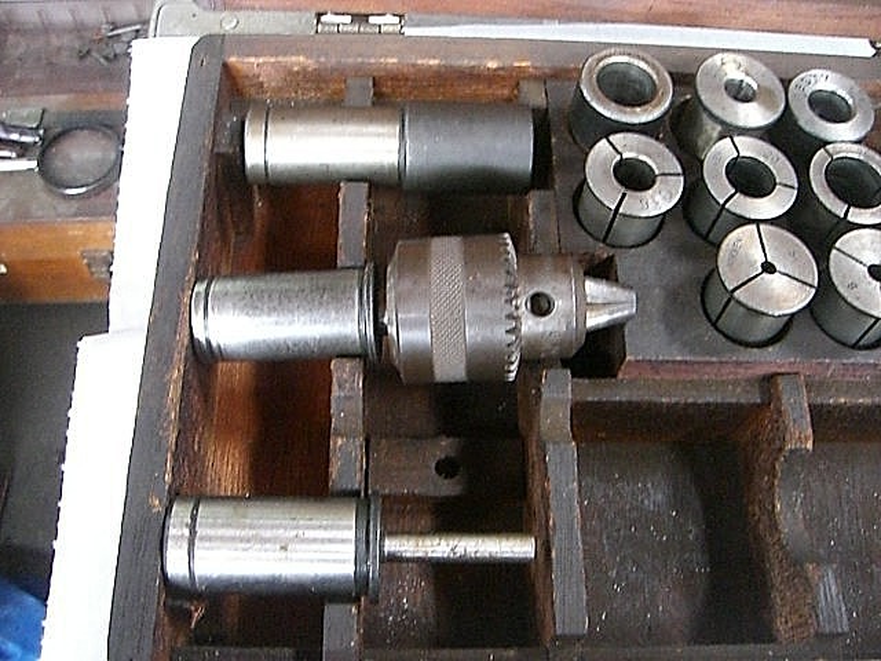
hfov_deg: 49.0
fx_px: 967
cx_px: 440
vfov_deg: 37.7
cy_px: 330
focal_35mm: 38
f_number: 2.7
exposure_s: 1/15
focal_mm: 6.2
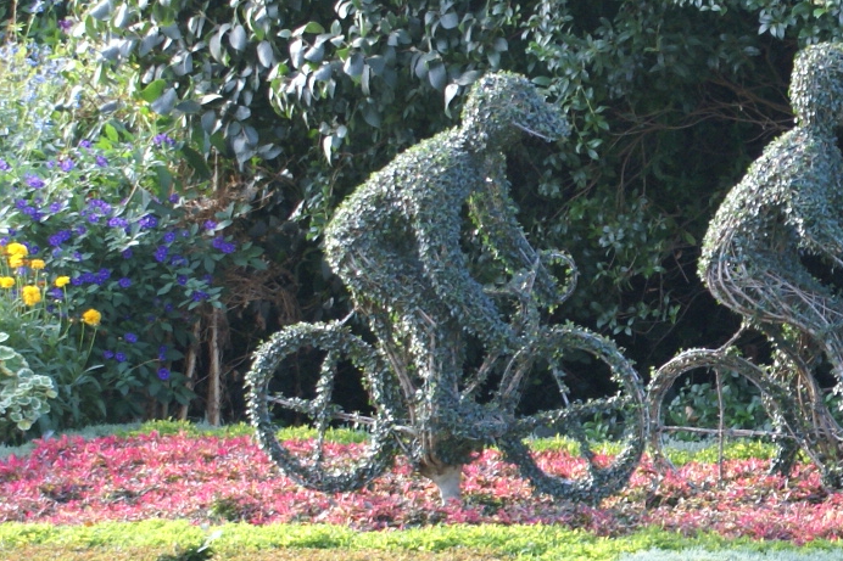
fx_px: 4387
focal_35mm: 187
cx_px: 917
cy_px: 329
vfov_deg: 7.3
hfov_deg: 10.8
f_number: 5.6
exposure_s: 1/80
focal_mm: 45
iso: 400
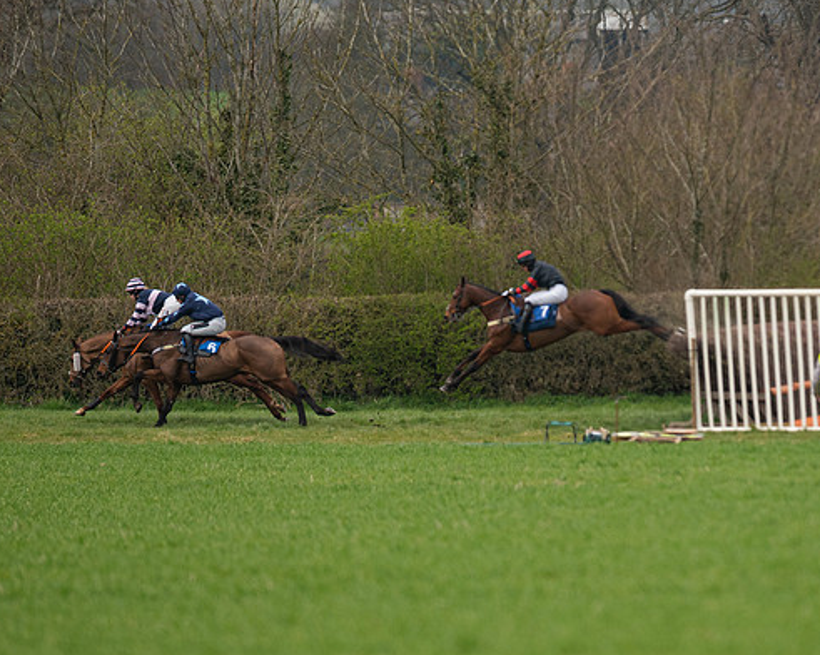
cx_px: 555
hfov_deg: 2.6
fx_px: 17969
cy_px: 374
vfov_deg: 2.1
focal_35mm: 741
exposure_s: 1/3200
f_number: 5
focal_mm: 400
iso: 400
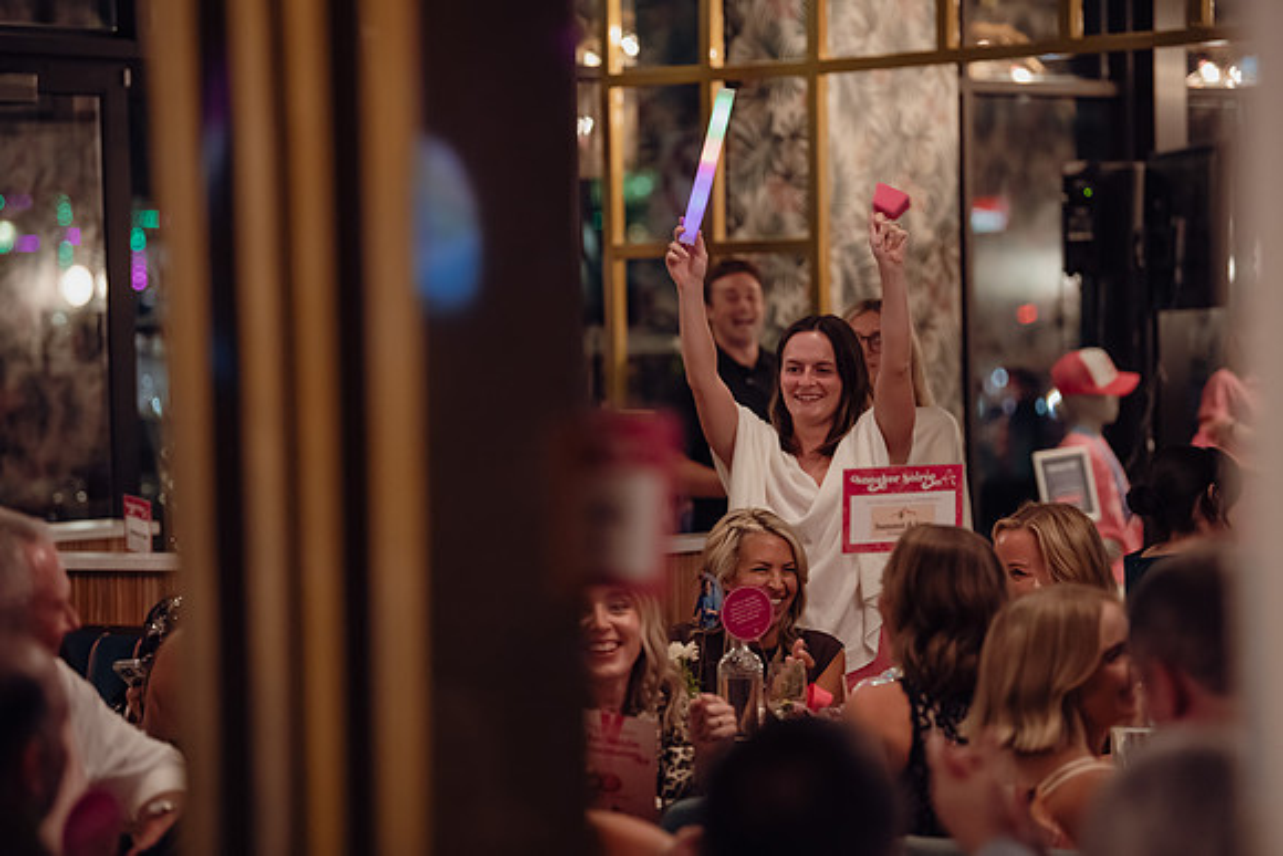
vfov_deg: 10.6
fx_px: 4626
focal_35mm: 130
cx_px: 628
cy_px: 428
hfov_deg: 15.8
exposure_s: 1/200
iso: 4000
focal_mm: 125
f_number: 2.8
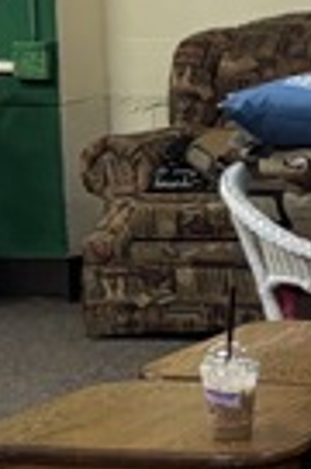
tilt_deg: -7.5
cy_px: 200
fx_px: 2657
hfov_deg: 6.0
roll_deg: -0.2
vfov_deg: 10.1
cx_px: 1088
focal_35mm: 204
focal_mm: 5.96
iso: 160
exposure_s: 1/60
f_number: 1.6
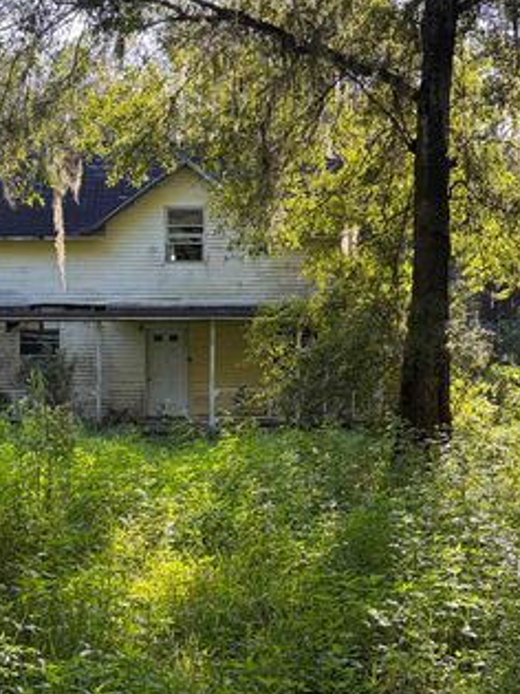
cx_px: 176
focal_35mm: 55
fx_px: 1102
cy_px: 393
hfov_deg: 26.4
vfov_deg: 34.9
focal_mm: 5.96
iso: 50
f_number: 1.6
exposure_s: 1/275
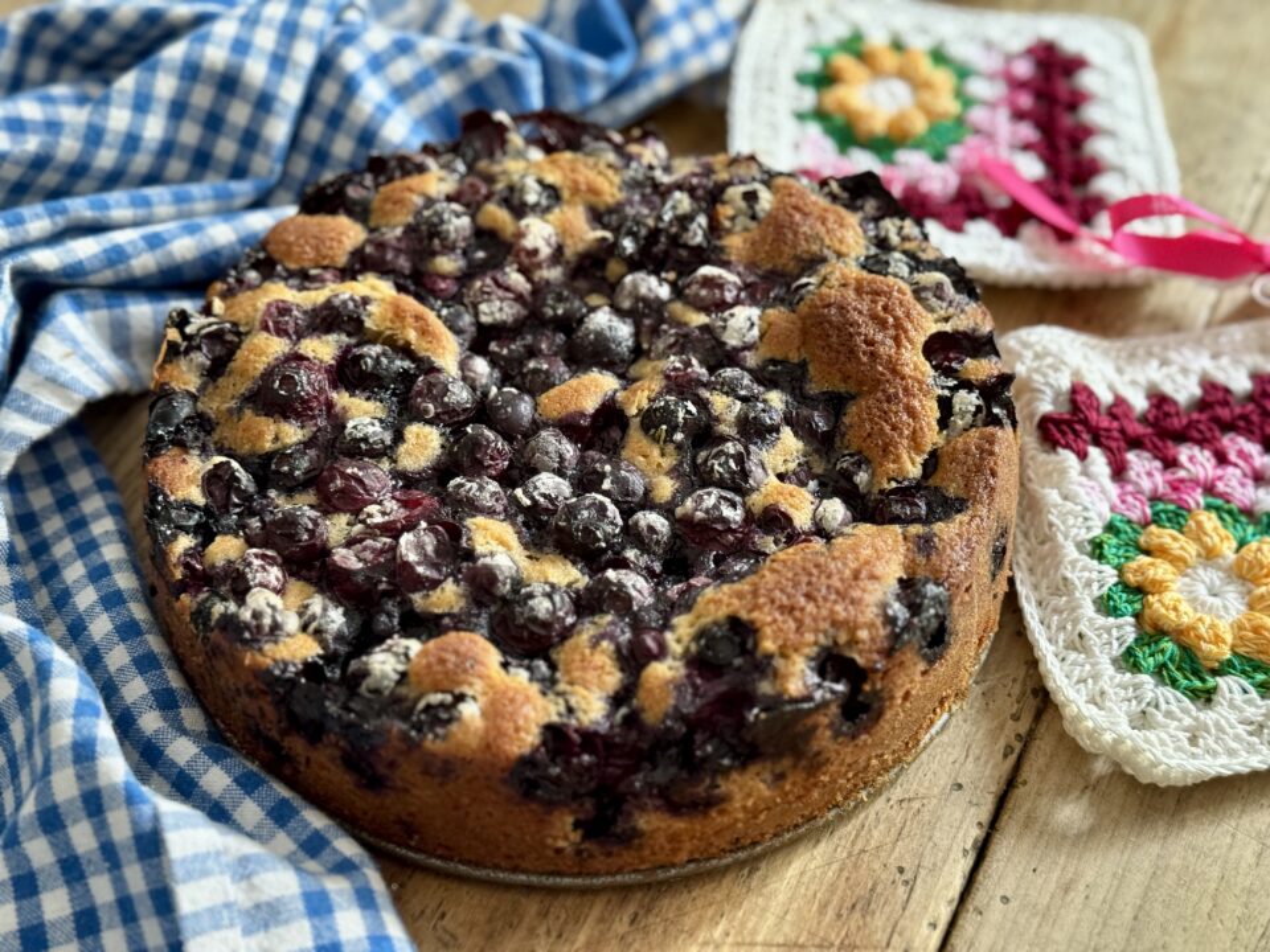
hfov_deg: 39.7
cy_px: 476
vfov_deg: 30.3
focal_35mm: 48
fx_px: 1761
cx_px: 635
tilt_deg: -49.1
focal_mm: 6.76
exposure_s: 1/32
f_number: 1.78
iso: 500
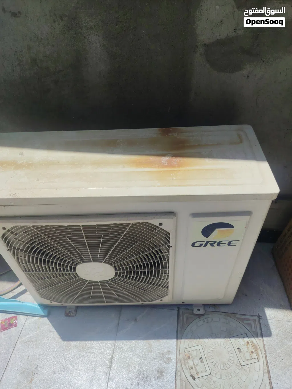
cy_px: 194
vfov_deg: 71.6
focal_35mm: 24
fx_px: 270
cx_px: 146
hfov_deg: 56.8
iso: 100
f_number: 1.75
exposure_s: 1/2087
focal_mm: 5.25
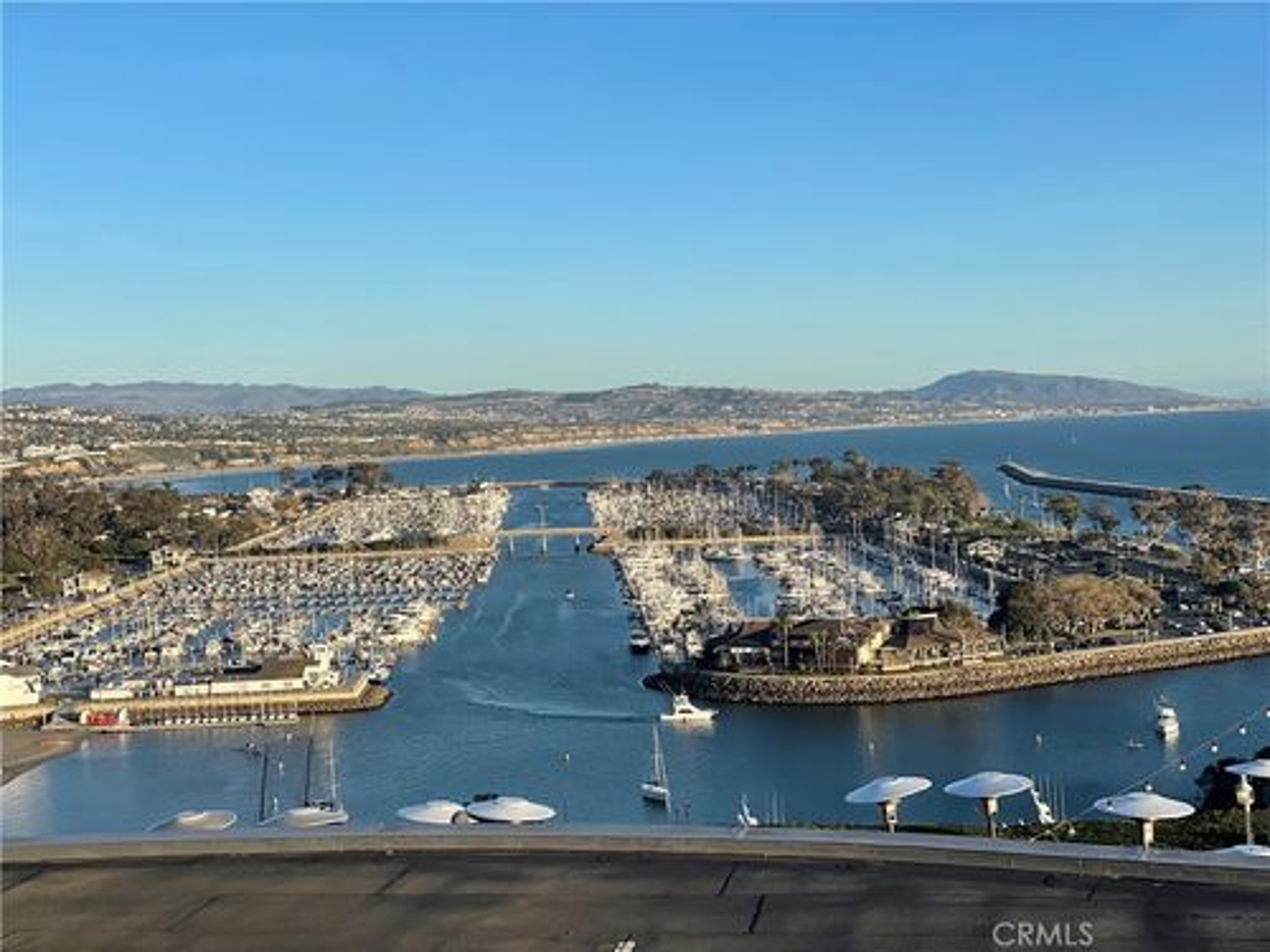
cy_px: 476
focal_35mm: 52
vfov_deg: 28.0
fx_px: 1908
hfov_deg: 36.8
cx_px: 635
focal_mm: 6
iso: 25
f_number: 2
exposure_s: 1/1229
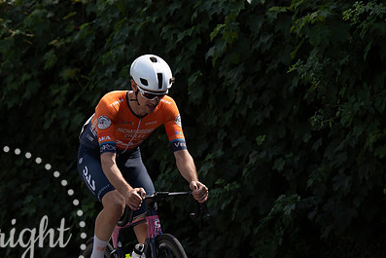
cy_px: 108
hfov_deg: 6.3
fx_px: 3497
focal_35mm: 326
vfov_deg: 4.2
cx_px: 143
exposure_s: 1/1600
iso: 100
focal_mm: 147
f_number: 3.5
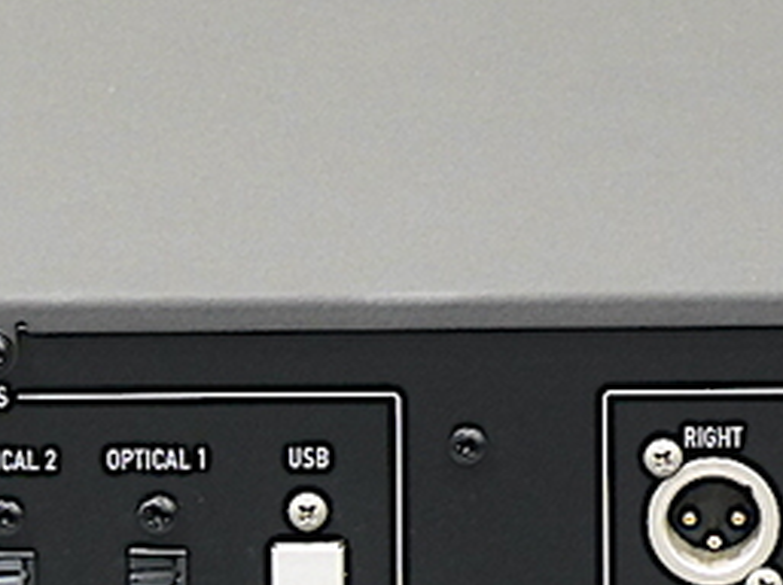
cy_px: 244
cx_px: 682
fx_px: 12085
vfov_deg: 2.8
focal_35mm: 535
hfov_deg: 3.7
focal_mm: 25.6
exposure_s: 1/2.5
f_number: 5.4
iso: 200
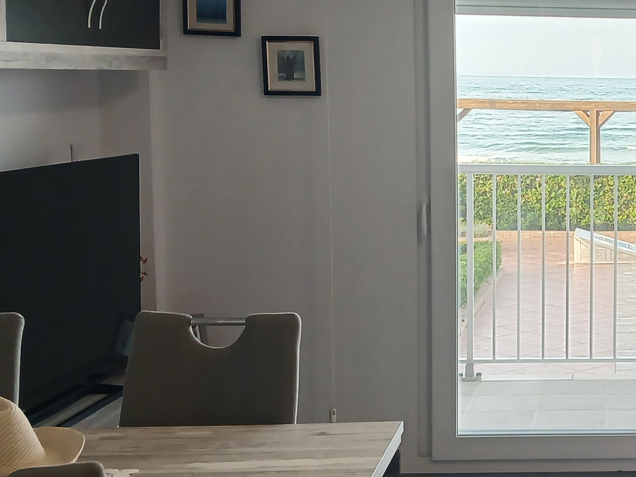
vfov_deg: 20.4
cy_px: 178
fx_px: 1323
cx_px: 705
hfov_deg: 25.1
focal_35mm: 72
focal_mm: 4
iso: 50
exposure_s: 1/50
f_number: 1.8
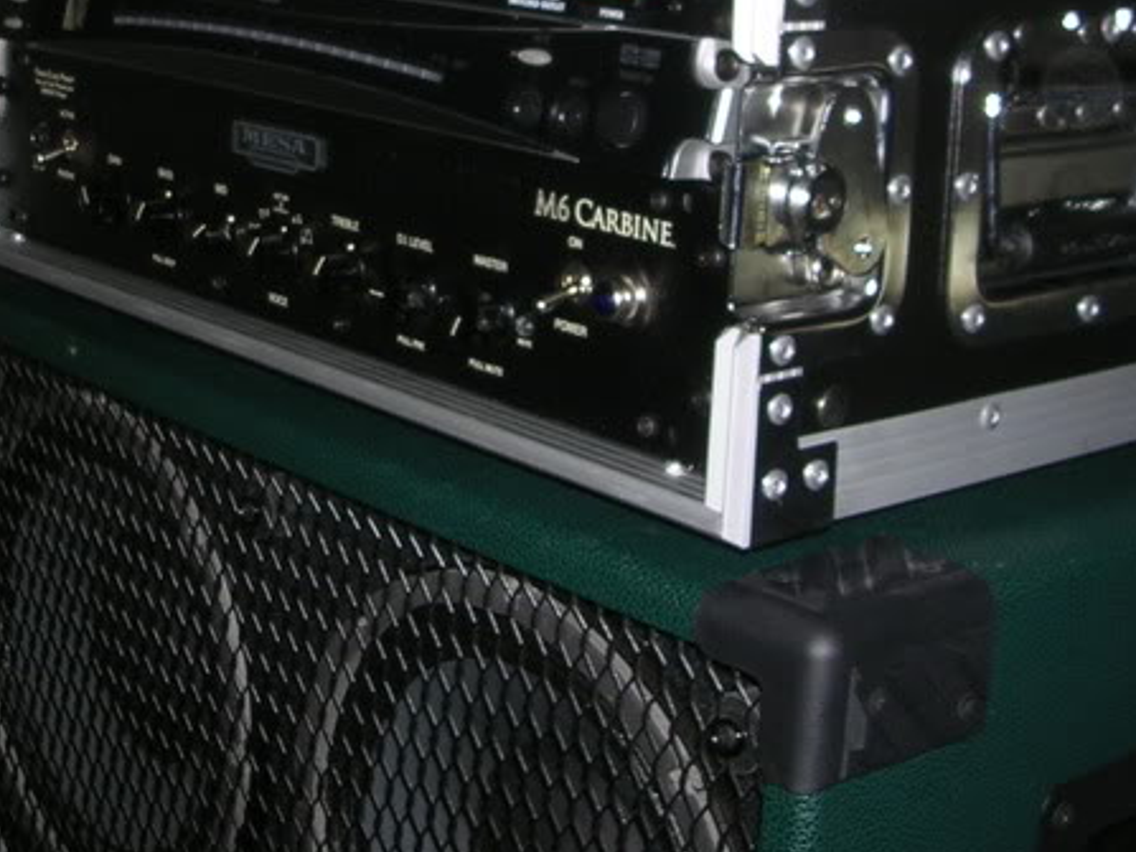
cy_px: 122
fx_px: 2231
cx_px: 376
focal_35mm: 68
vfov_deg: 21.2
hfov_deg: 28.4
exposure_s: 1/60.1
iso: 50
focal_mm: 5.8
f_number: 2.8
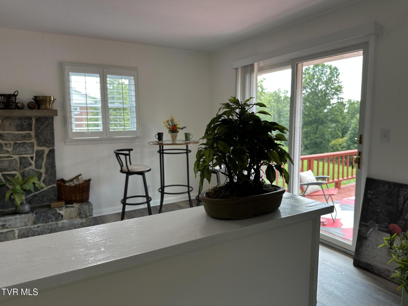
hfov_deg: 71.6
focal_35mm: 24
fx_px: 283
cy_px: 153
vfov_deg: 56.8
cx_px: 204
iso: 50
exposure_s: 1/120
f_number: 1.78
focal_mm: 6.86
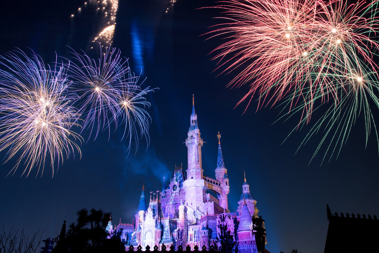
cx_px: 190
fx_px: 326
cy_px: 126
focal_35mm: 31
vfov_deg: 42.4
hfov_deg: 60.3
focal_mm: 31
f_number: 14
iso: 100
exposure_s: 20
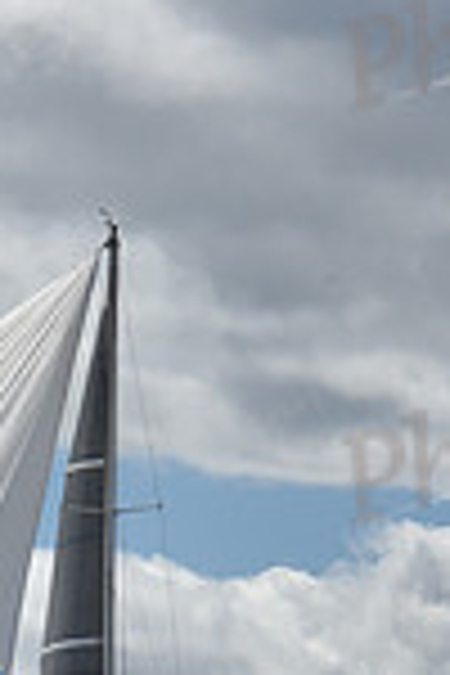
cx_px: 110
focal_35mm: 426
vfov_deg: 4.8
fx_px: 7987
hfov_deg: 3.2
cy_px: 706
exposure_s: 1/800
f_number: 13
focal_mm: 110
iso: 250
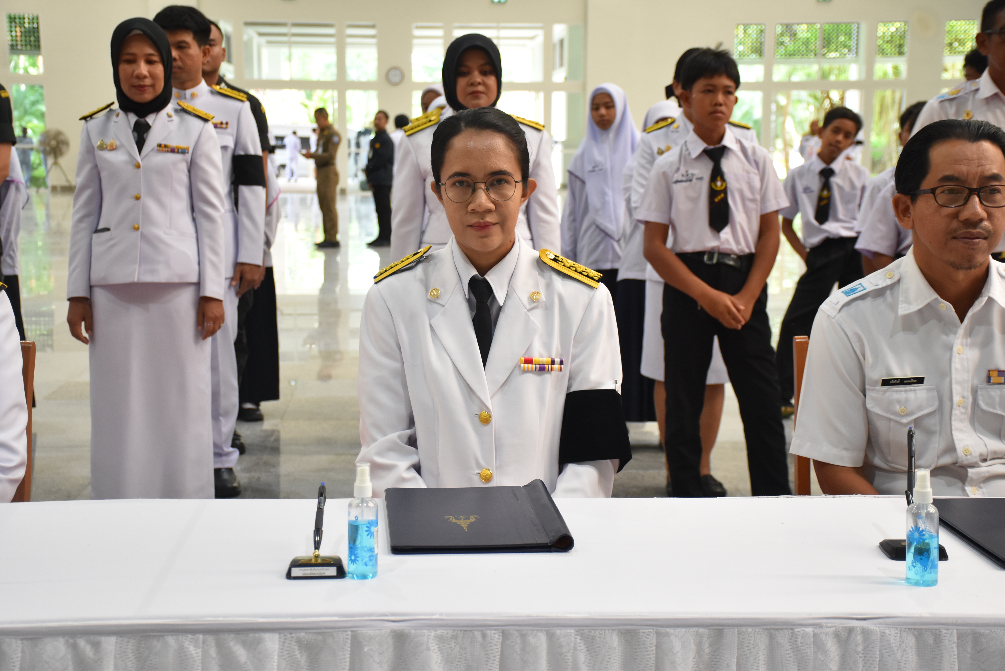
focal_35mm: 57
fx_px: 1592
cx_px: 502
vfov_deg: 23.8
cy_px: 336
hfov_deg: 35.0
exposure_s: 1/125
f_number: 4.2
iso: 1000
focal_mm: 38
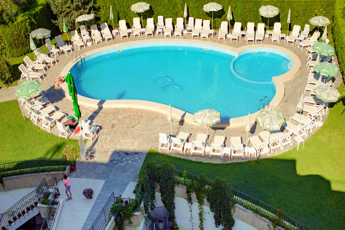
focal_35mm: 42
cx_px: 172
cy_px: 115
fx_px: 403
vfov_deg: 31.9
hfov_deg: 46.4
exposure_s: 1/800
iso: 200
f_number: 7.1
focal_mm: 42
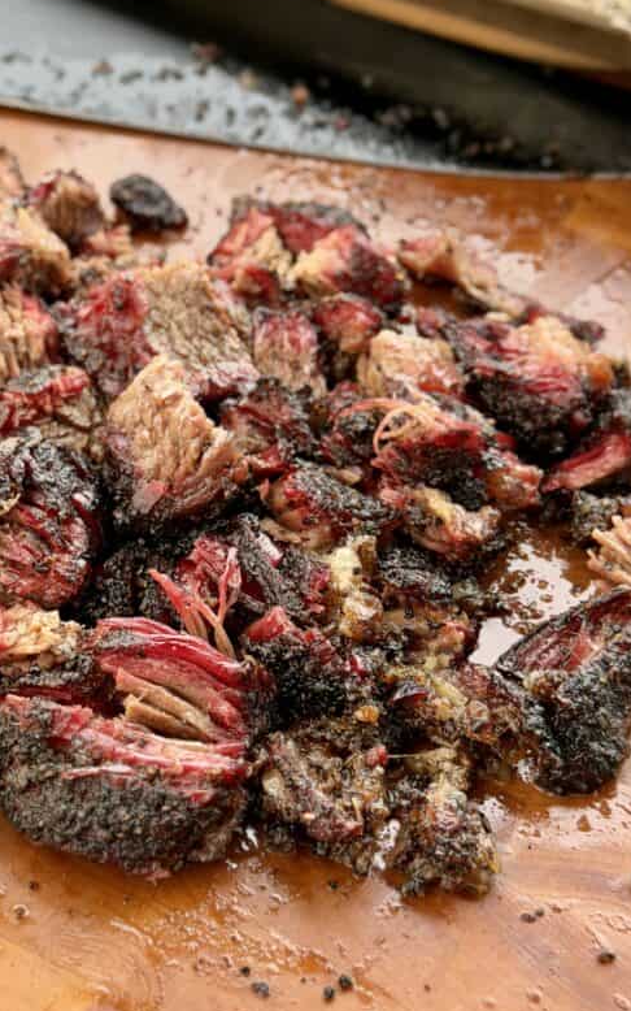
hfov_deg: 19.3
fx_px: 1844
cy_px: 437
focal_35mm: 67
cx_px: 165
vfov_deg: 30.6
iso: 80
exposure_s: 1/460
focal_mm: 6.76
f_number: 1.78
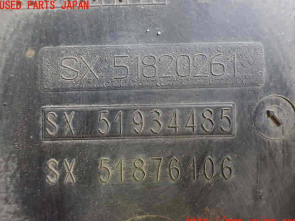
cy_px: 114
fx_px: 264
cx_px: 149
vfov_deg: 45.4
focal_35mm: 31
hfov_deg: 58.4
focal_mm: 5.4
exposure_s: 1/80
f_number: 2.3
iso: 800
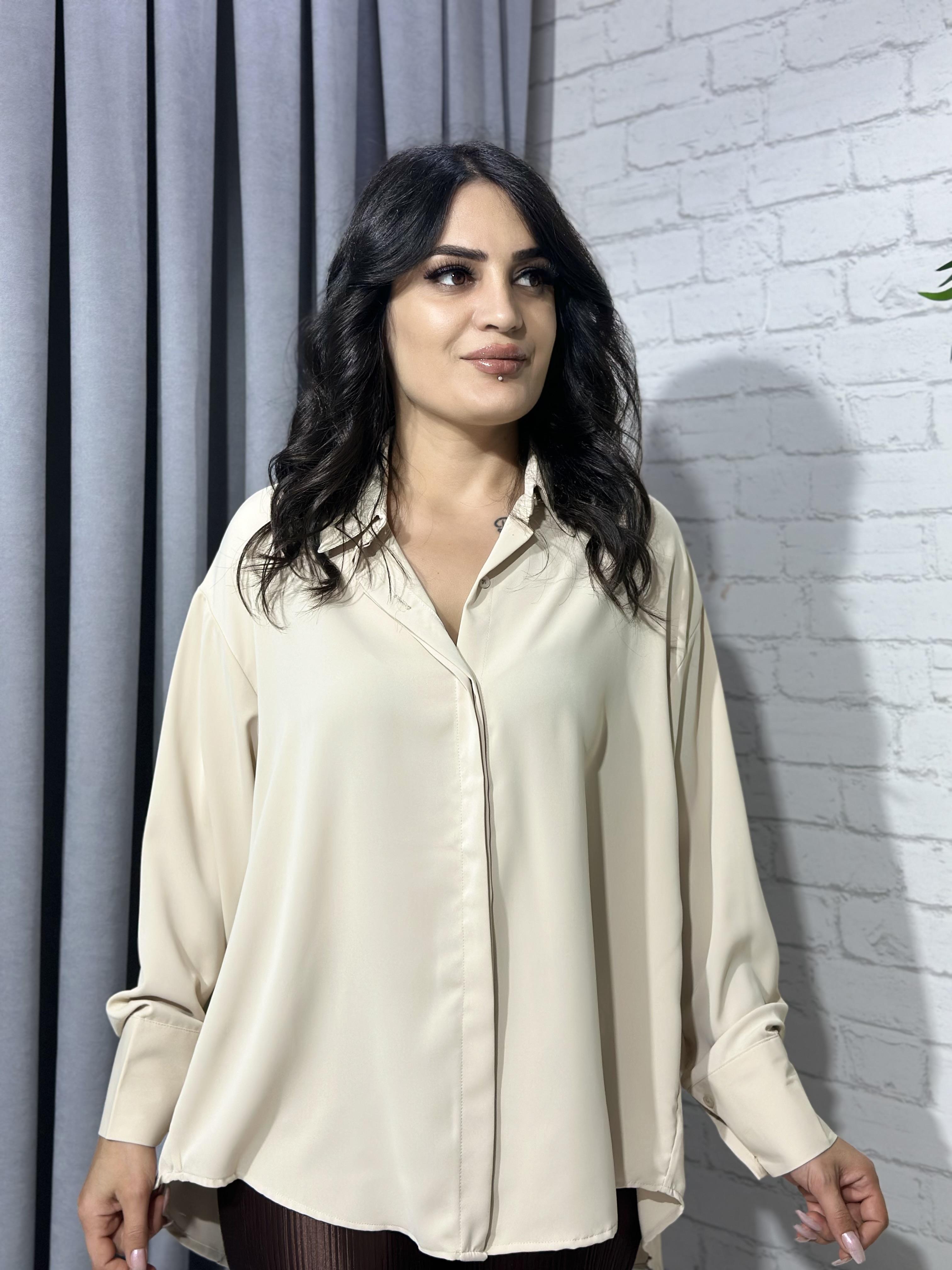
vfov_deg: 39.7
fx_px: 1760
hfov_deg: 30.3
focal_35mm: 48
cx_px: 476
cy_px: 635
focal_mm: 6.86
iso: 80
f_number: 1.78
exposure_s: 1/100
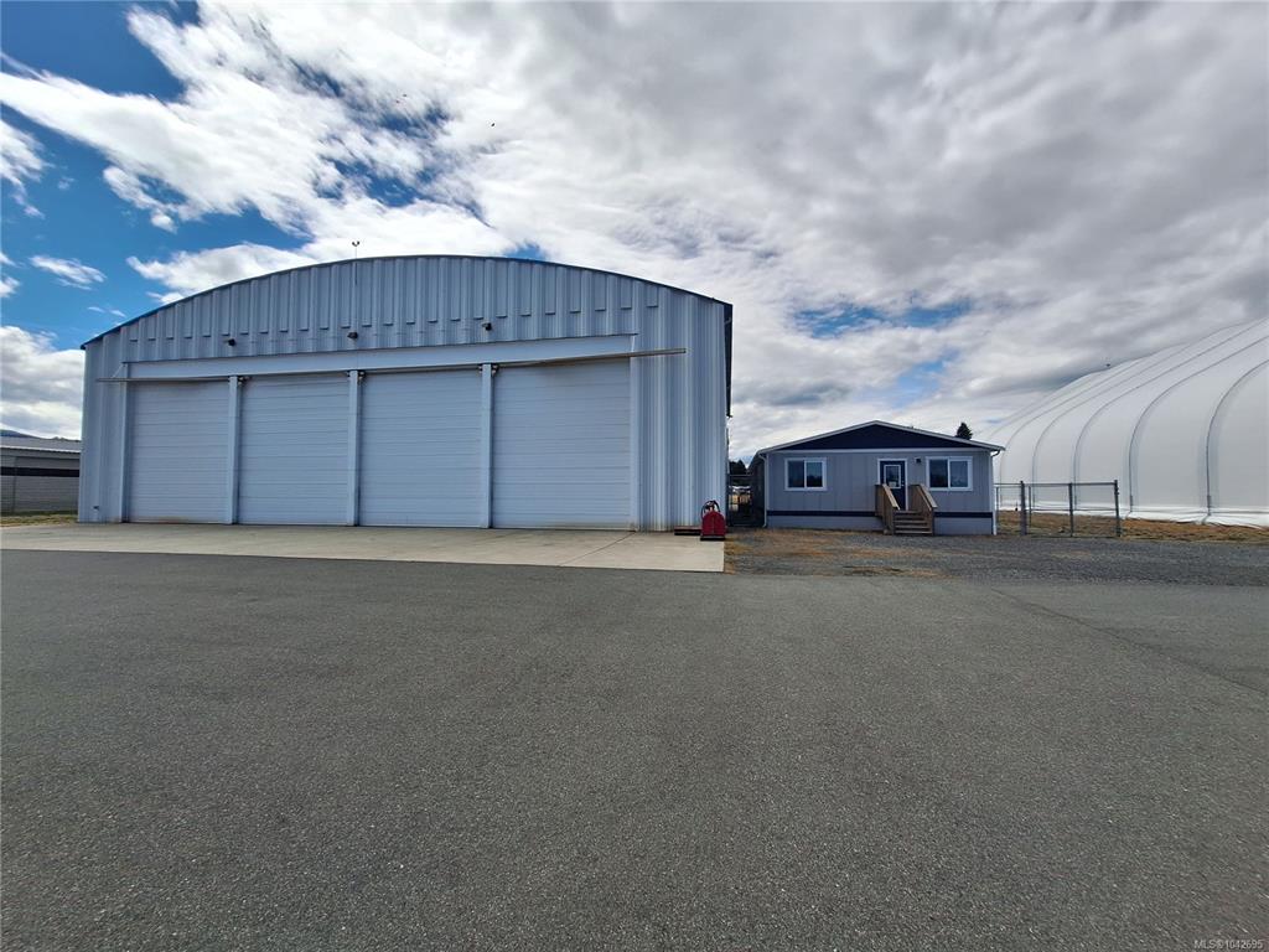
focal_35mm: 13
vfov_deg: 89.9
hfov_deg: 106.2
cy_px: 476
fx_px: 477
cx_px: 634
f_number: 2.2
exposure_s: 1/3922
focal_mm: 1.74
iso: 40
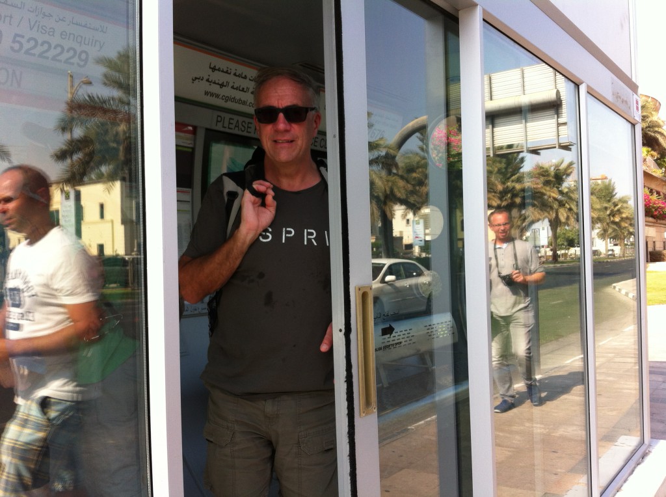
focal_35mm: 35
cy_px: 248
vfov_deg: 40.6
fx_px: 672
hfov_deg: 52.7
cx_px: 333
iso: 80
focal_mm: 3.85
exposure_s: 1/464
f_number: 2.8
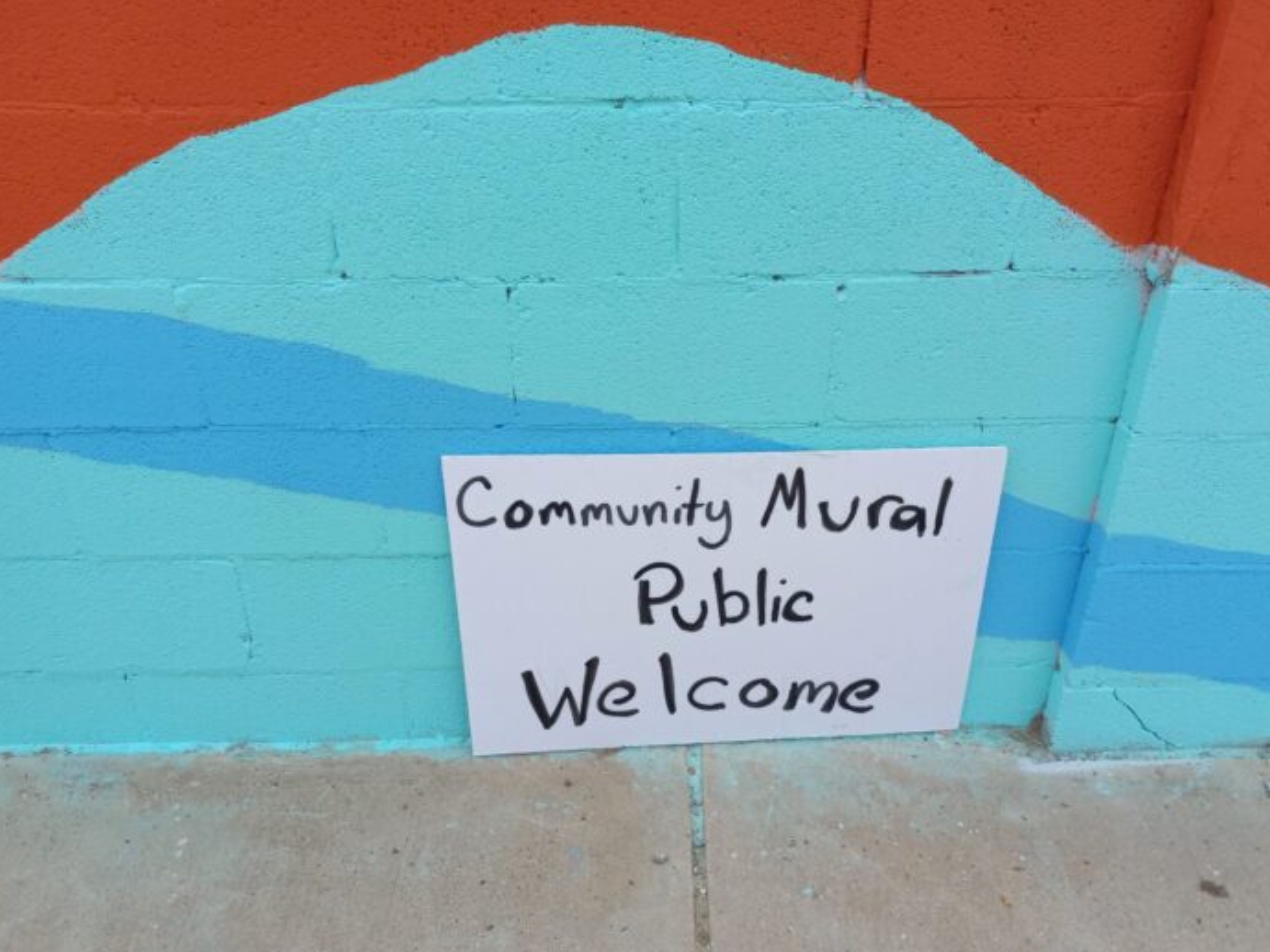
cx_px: 667
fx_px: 1100
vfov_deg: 46.7
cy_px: 524
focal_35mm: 30
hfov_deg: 59.9
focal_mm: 3.94
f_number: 1.8
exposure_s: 1/611
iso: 40
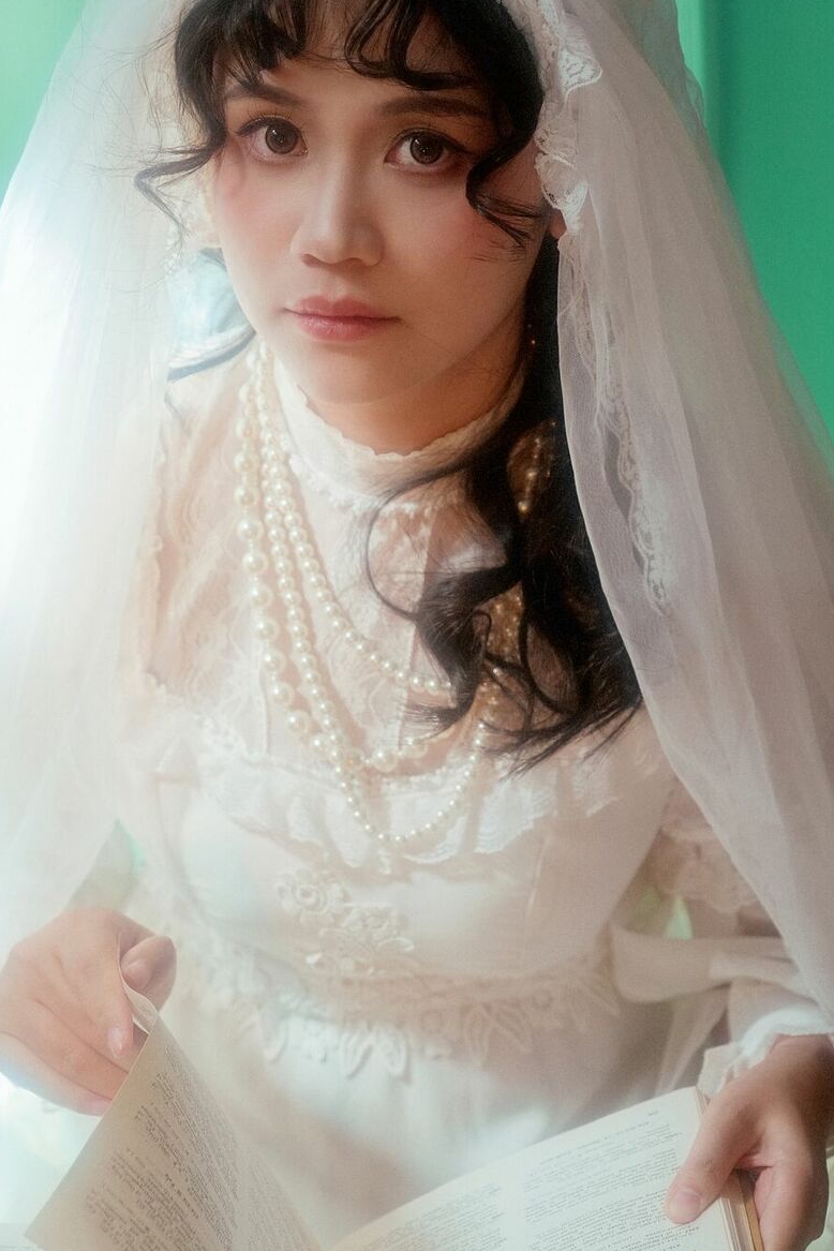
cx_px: 435
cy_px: 716
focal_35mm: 112
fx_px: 3892
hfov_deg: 12.2
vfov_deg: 18.3
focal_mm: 55
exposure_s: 1/250
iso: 640
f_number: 2.8
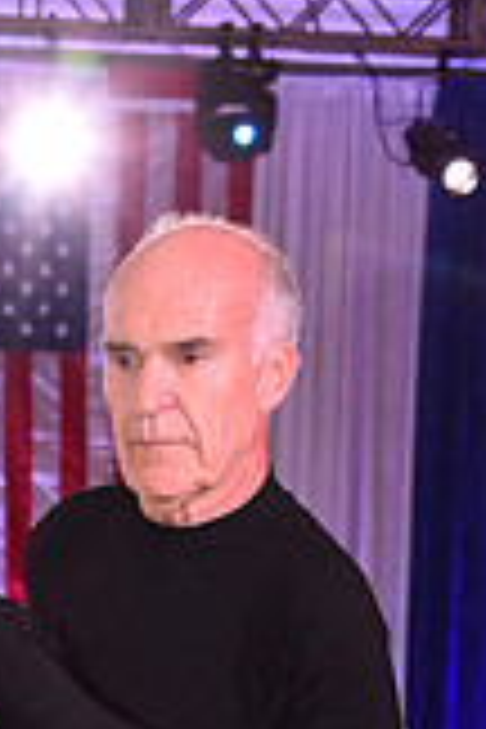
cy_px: 1071
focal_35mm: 208
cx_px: -281
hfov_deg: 6.5
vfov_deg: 9.6
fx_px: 4212
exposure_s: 1/320
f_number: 6.3
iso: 2500
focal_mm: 58
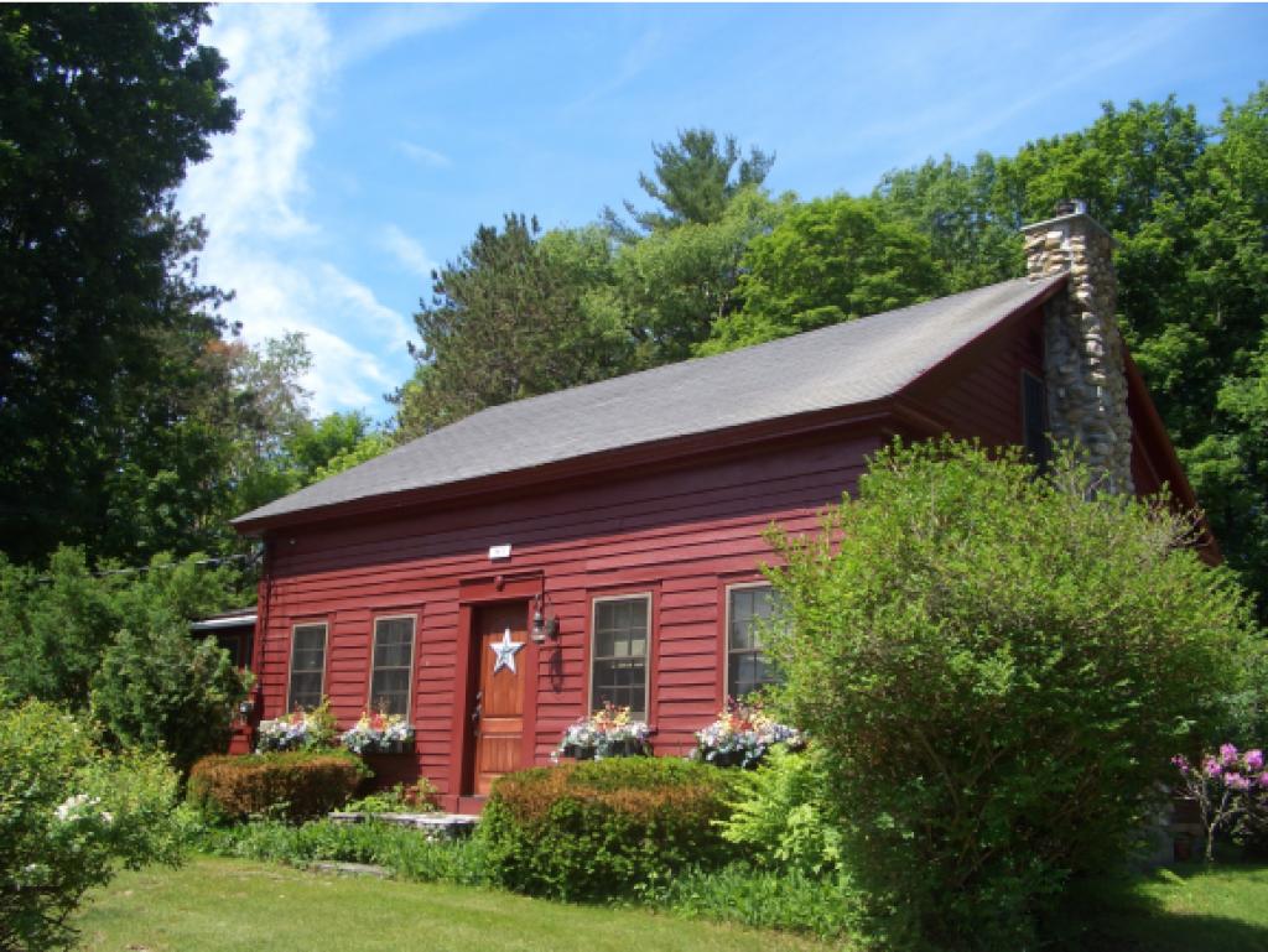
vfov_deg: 40.7
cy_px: 476
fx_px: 1283
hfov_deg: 52.6
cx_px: 634
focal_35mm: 35
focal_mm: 5.8
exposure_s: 1/250
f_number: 4.3
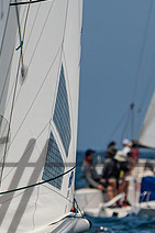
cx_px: 7
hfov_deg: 1.4
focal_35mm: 1014
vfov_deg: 2.0
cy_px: 204
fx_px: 6559
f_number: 6.3
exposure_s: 1/4000
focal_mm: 270
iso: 400
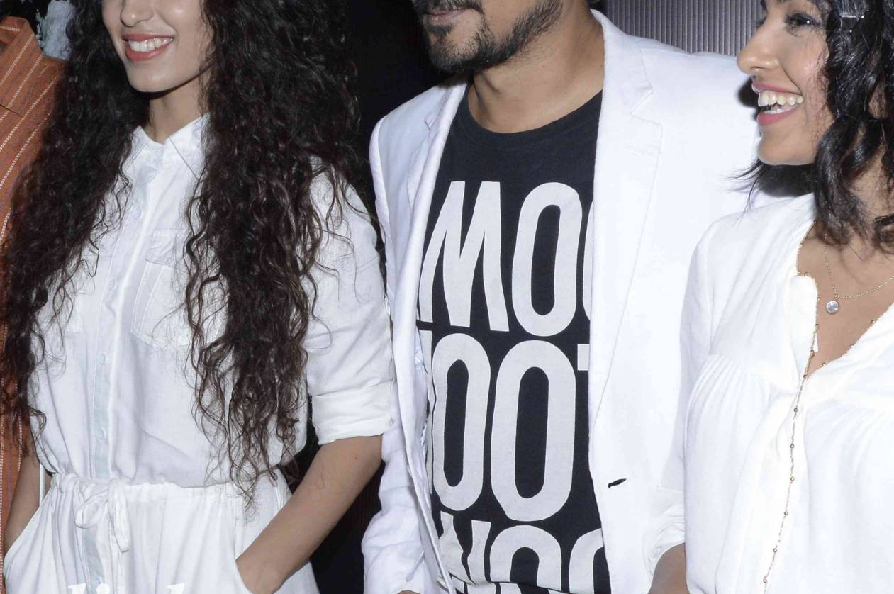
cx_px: 286
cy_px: 342
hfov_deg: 27.8
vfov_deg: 18.8
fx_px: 1790
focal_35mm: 72
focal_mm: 21
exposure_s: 1/160
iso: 800
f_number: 10
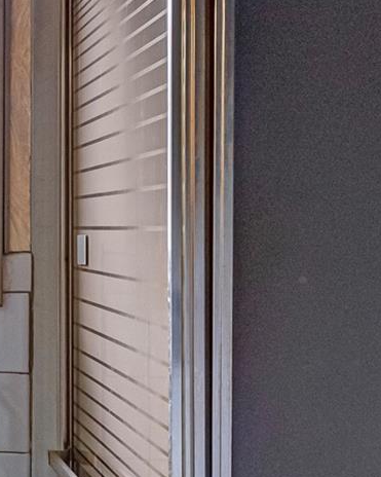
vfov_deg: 32.5
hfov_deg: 20.1
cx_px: -275
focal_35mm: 58
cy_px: 236
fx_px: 818
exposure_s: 1/80
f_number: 4.5
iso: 400
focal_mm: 14
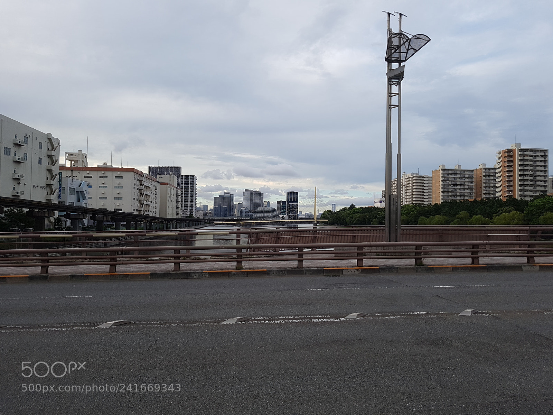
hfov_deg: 67.3
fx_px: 415
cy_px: 208
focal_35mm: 26
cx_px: 276
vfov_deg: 53.1
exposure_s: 1/432
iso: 50
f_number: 1.7
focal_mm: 4.2
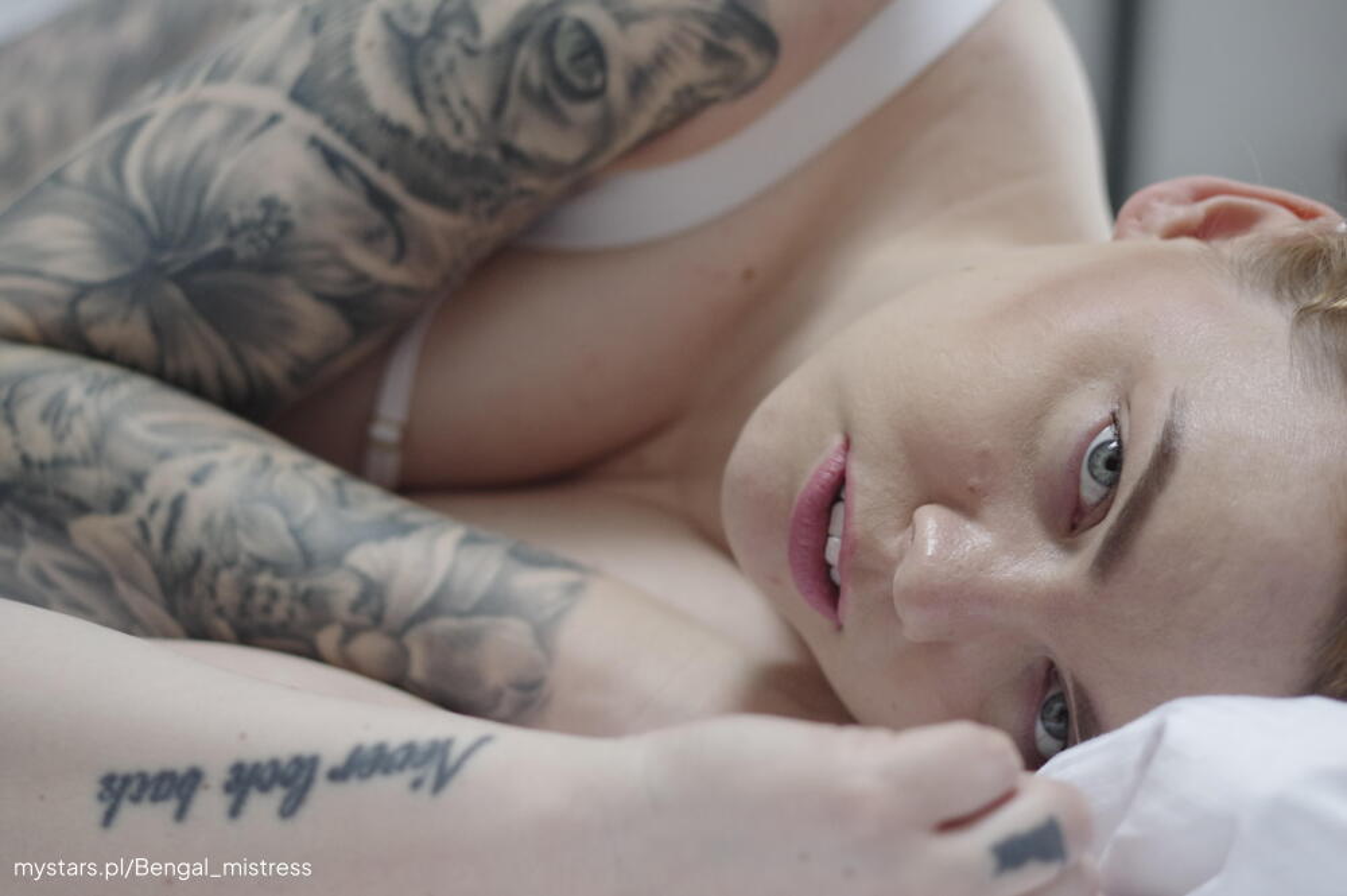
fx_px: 3925
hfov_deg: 19.5
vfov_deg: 13.0
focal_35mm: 105
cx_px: 674
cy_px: 448
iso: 1600
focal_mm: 70
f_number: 3.2
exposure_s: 1/200
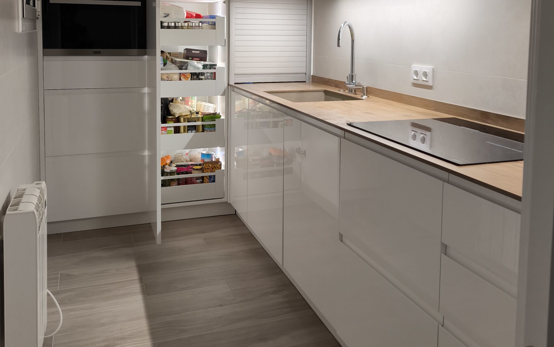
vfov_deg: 36.0
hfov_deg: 56.7
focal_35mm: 34
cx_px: 277
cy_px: 69
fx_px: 513
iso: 100
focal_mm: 6.92
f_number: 1.9
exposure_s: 1/50
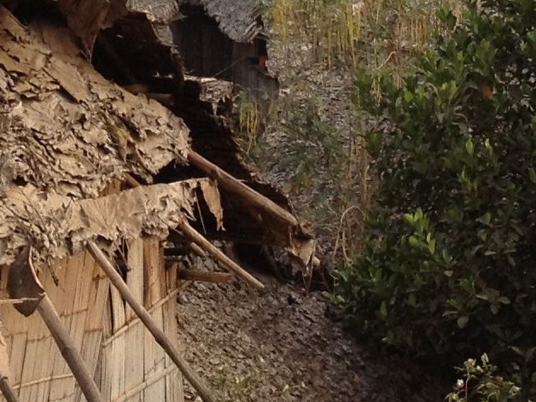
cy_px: -551
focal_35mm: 182
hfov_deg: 10.8
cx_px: 158
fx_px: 2818
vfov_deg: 7.6
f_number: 2.4
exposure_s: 1/195
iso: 50
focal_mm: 4.28
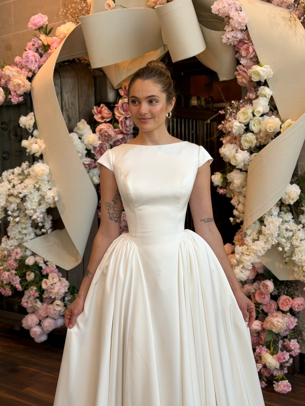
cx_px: 152
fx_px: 564
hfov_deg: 30.3
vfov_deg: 39.7
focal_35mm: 48
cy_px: 203
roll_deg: +0.8
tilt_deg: -4.6
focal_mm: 6.76
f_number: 1.78
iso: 64
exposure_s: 1/363
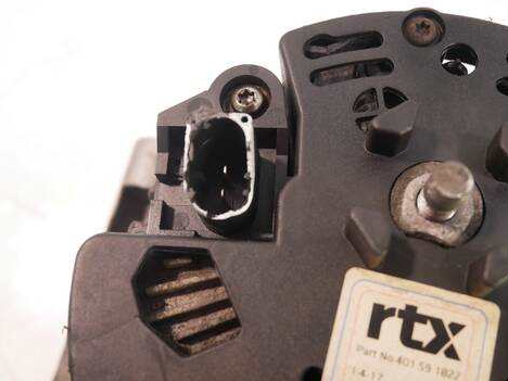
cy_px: 187
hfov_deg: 45.8
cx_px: 259
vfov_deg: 35.1
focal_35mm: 41
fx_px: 602
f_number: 4.6
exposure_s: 1/60
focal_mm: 20
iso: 2000
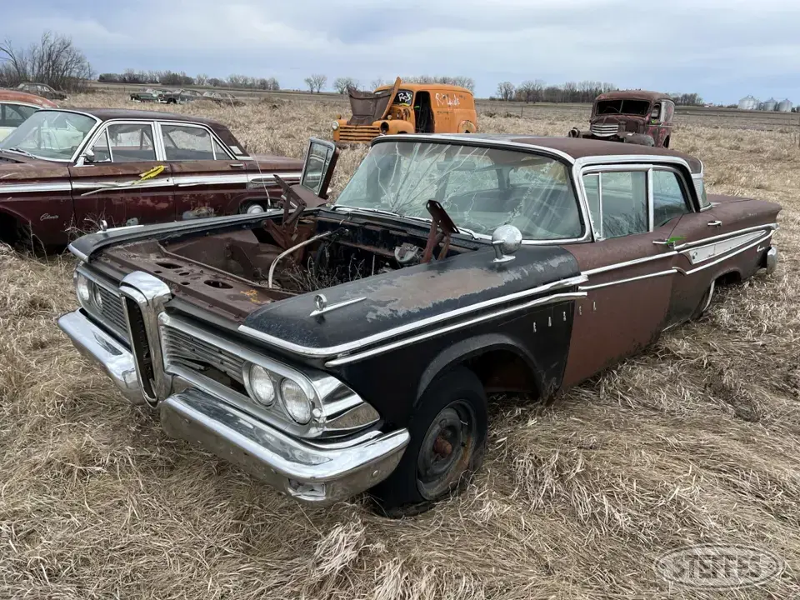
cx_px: 400
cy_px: 300
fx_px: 601
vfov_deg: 53.1
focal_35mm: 26
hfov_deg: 67.3
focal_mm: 5.7
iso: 50
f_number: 1.5
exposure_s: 1/1511
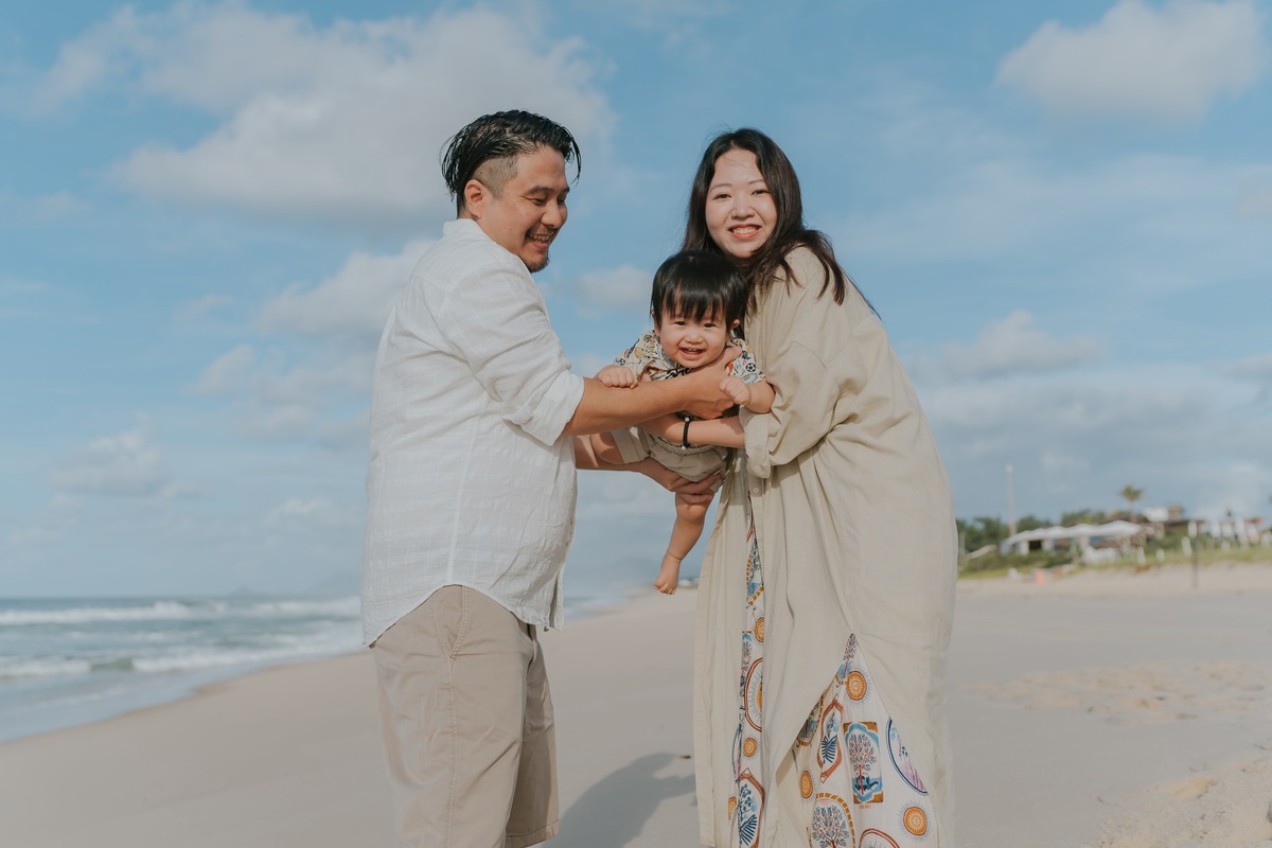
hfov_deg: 54.4
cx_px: 636
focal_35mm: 35
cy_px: 424
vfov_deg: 37.9
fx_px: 1237
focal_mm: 35
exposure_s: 1/2000
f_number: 3.2
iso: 100
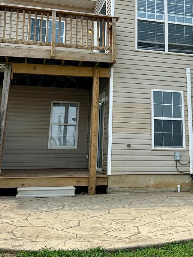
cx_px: 125
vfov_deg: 42.6
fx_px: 320
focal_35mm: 43
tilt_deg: +16.6
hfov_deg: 33.4
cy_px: 67
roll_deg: +0.1
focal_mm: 6.86
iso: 80
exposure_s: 1/3861
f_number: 1.78
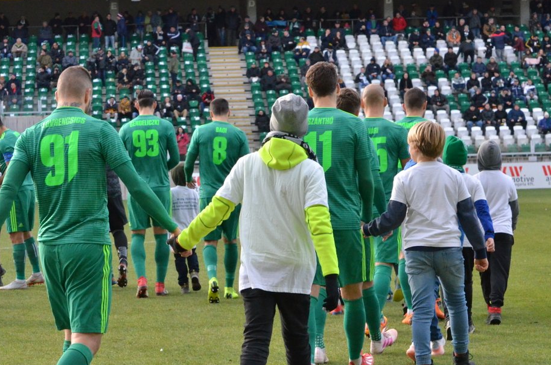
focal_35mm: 138
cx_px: 250
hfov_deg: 14.9
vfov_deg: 9.9
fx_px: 2108
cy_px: 228
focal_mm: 70
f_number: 10
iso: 3200
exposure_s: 1/1600
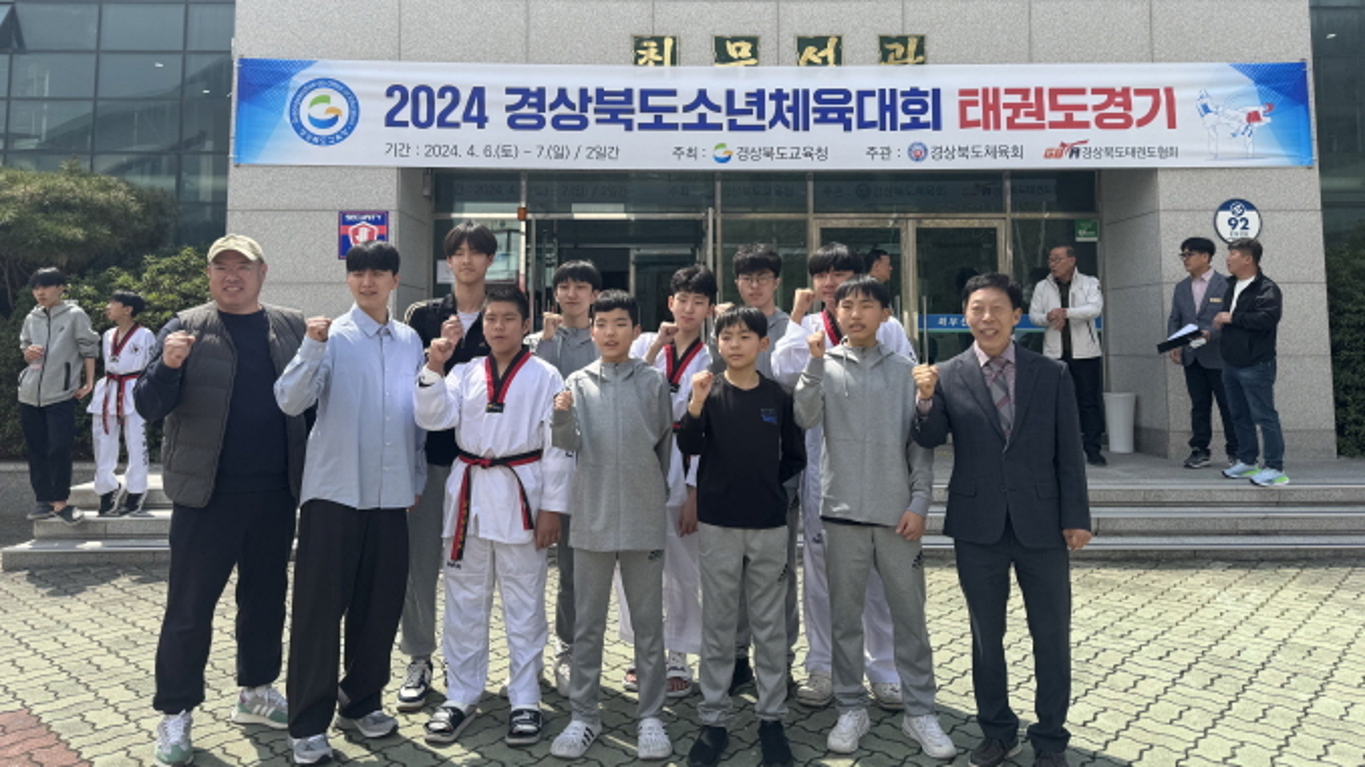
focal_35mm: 27
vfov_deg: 42.2
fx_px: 977
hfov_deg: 69.9
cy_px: 243
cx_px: 680
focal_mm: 6.76
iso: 80
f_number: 1.78
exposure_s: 1/2506
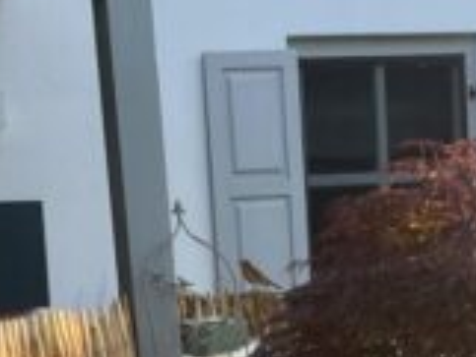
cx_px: 414
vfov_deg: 8.7
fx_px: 2202
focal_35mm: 160
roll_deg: +2.4
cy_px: 764
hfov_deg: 12.3
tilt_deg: -14.7
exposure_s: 1/121
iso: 40
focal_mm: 4.2
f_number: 1.6
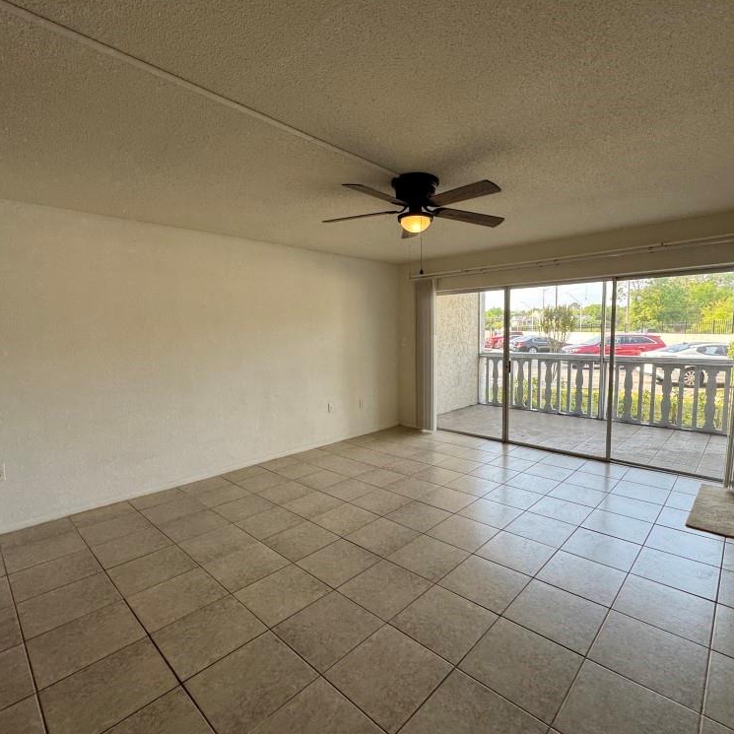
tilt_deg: -6.5
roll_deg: +0.7
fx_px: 408
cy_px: 371
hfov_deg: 83.8
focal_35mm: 17
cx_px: 396
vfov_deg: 84.0
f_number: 2.2
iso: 50
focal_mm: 2.22
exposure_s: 1/120
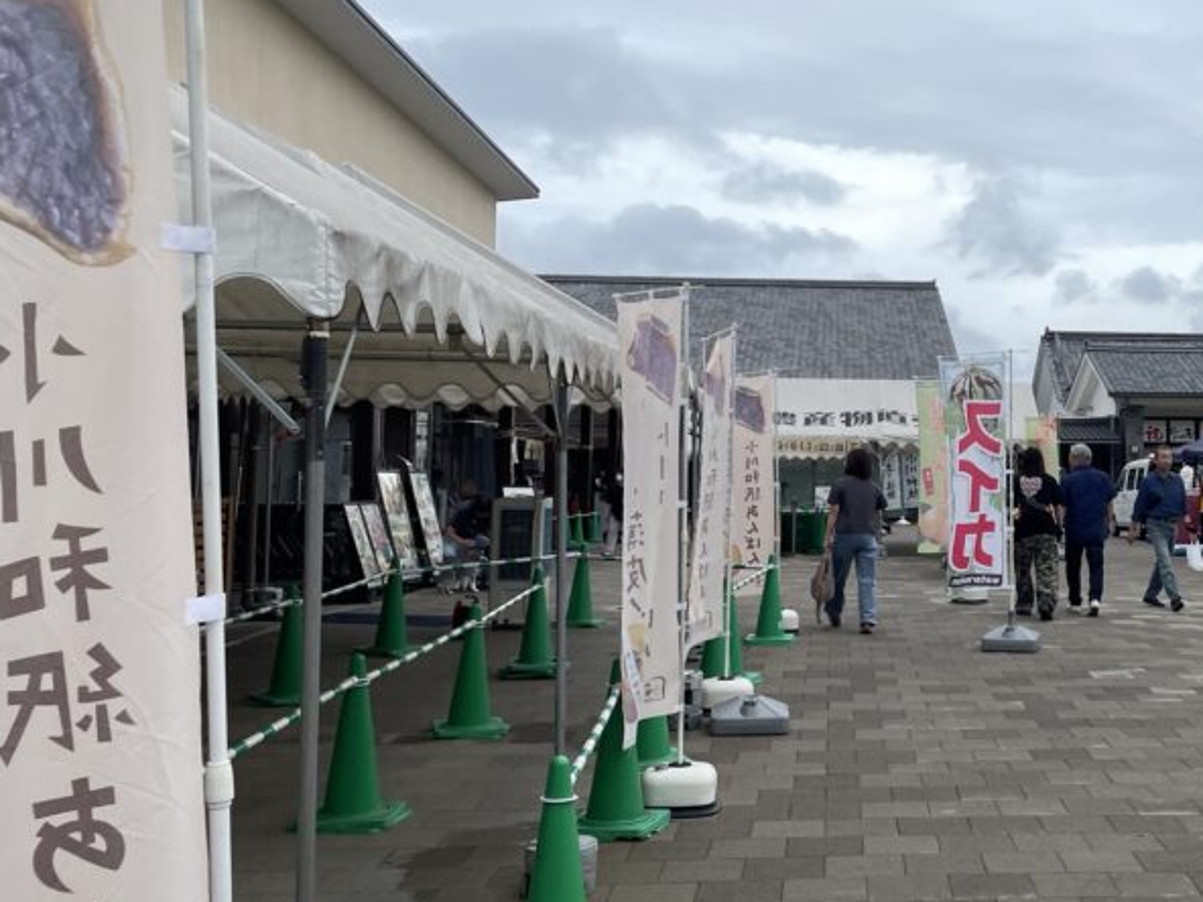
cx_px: 1034
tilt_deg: +5.4
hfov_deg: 39.6
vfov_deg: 32.2
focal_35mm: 45
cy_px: 406
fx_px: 1564
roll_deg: -1.8
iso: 32
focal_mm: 4.2
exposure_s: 1/3861
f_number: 1.6
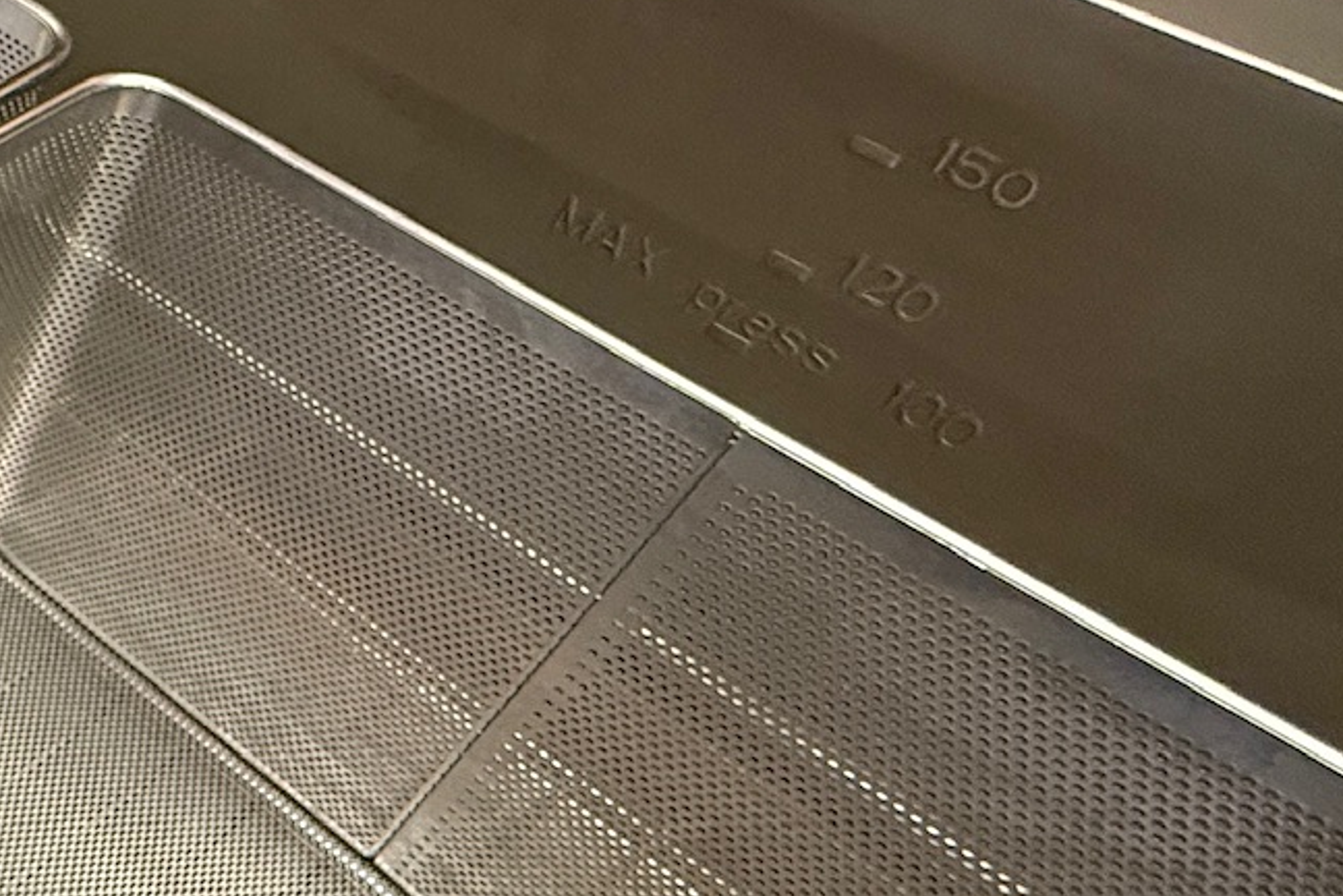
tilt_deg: -44.8
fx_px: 1716
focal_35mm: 46
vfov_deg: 29.1
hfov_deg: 27.8
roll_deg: +6.2
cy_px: 334
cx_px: -701
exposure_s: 1/50
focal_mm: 2.22
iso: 200
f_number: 2.2
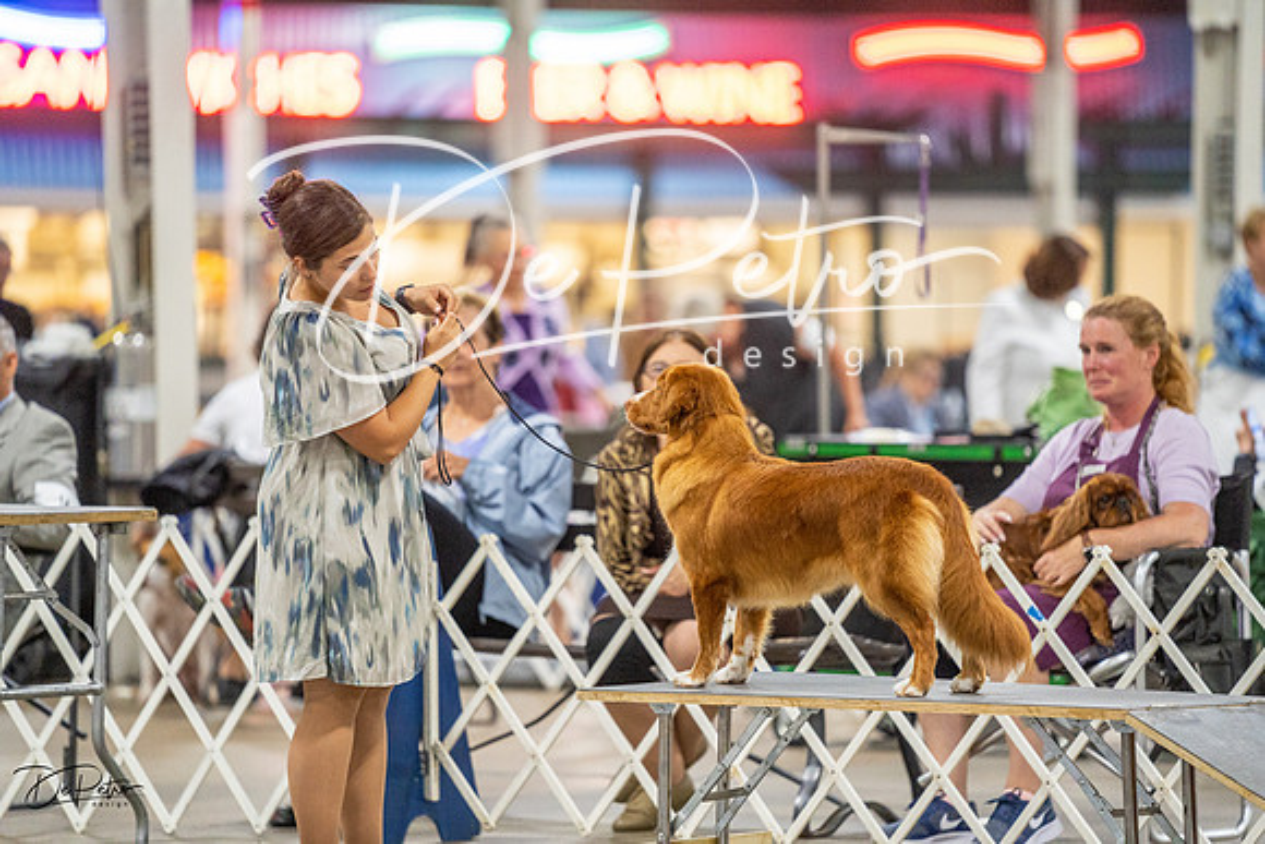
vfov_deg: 6.9
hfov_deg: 10.3
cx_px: 632
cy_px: 422
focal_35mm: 200
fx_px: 7029
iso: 3200
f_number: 2.8
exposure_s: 1/250
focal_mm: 200
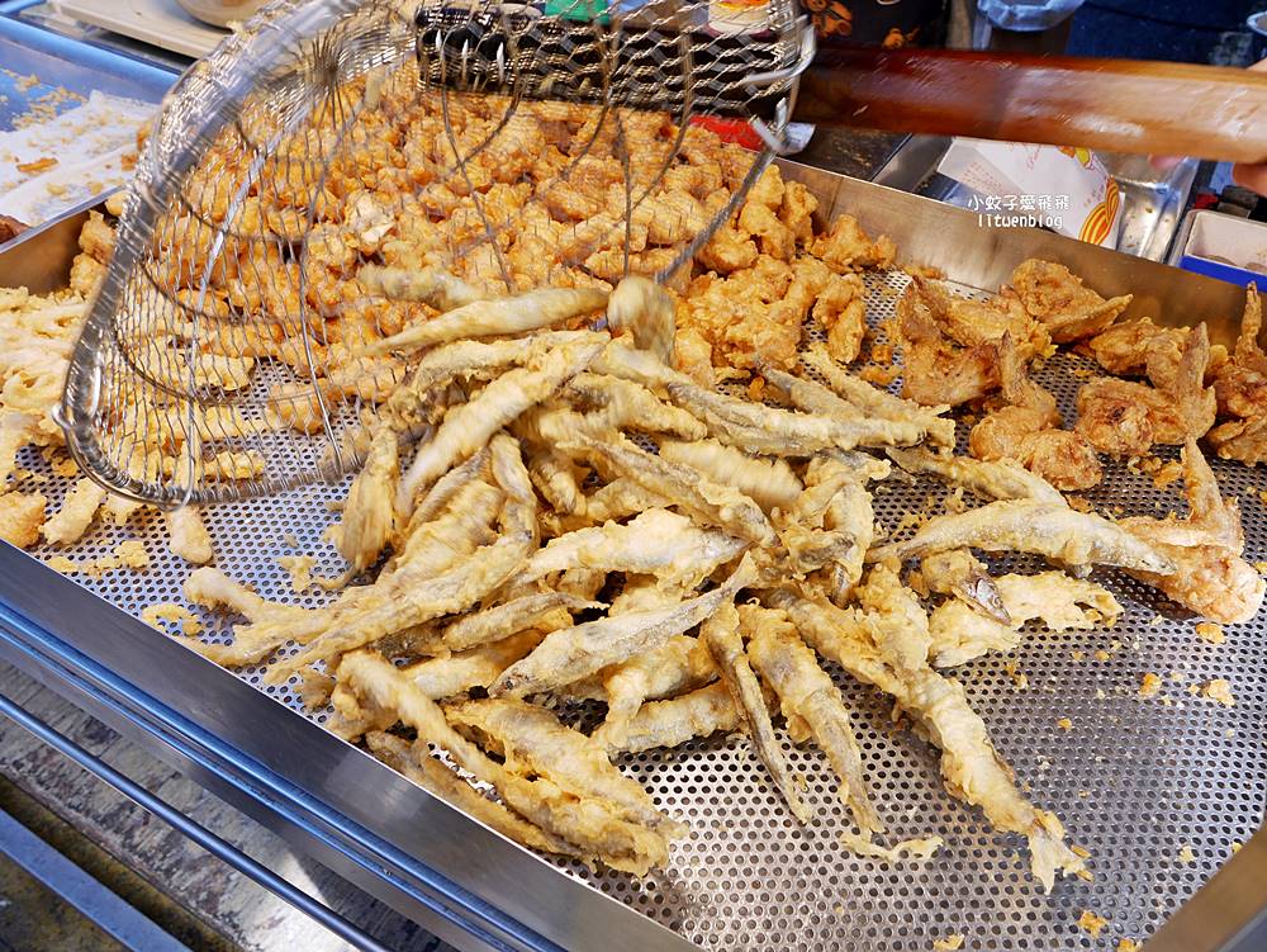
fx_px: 1025
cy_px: 476
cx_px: 634
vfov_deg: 49.8
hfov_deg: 63.4
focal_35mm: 28
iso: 250
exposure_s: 1/60
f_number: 5.6
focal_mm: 14
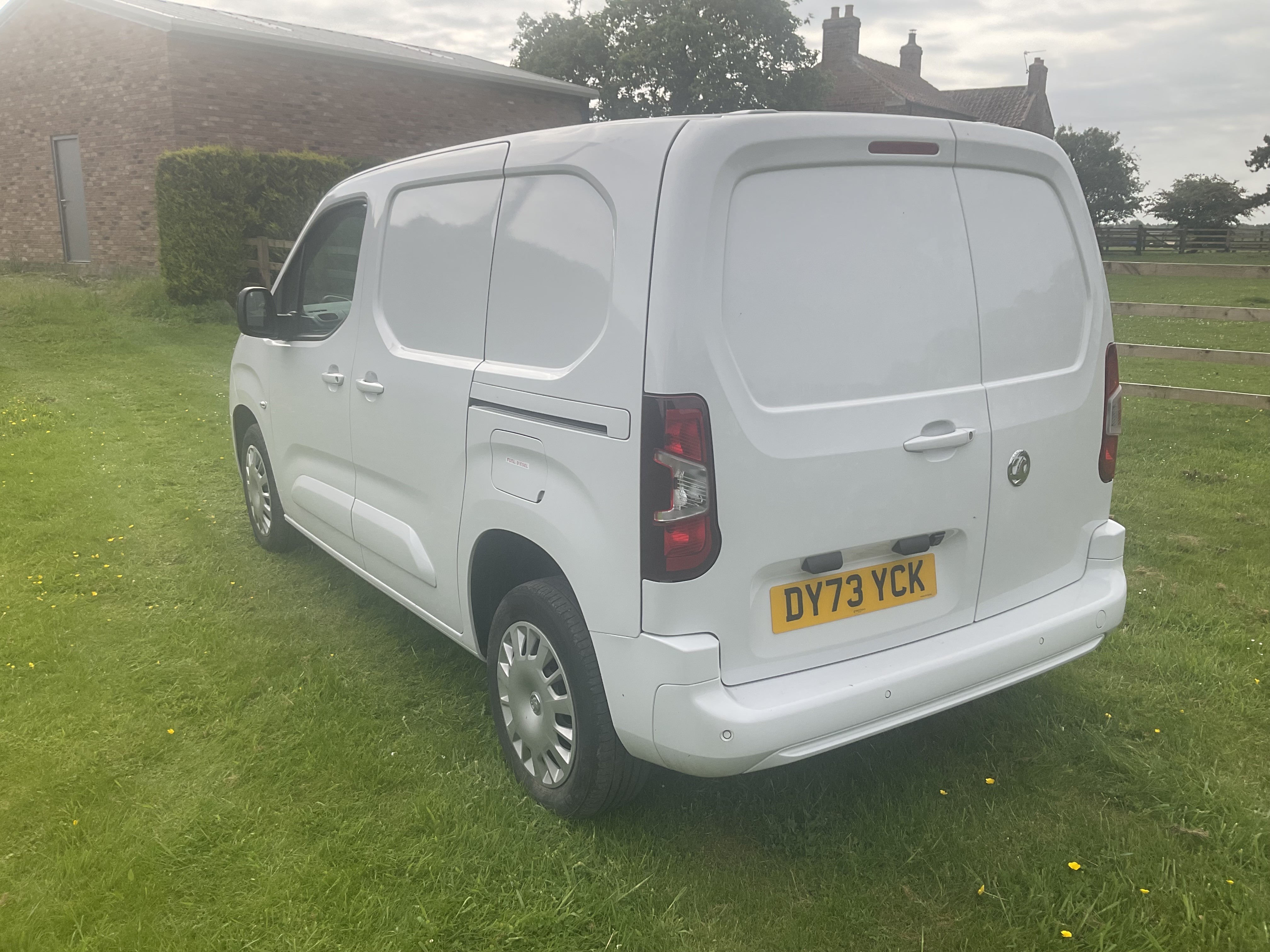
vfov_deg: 48.2
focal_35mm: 29
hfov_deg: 61.7
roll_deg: -1.0
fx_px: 1064
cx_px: 635
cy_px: 476
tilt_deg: -15.3
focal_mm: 3
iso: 16
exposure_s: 1/1490
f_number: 1.8
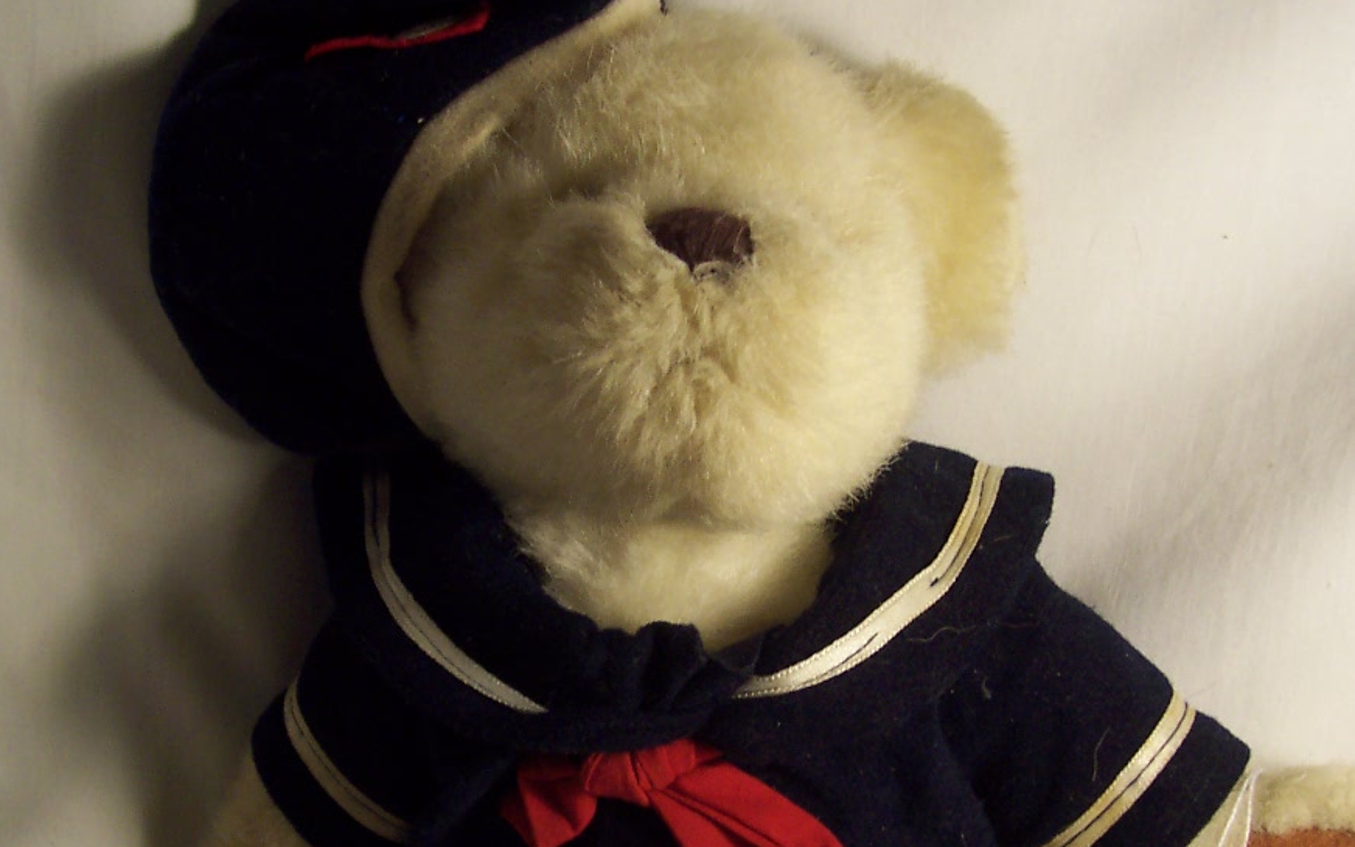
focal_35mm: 54
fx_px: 1994
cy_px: 670
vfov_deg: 23.6
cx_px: 690
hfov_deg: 37.5
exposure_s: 1/125
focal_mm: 5.6
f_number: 2.8
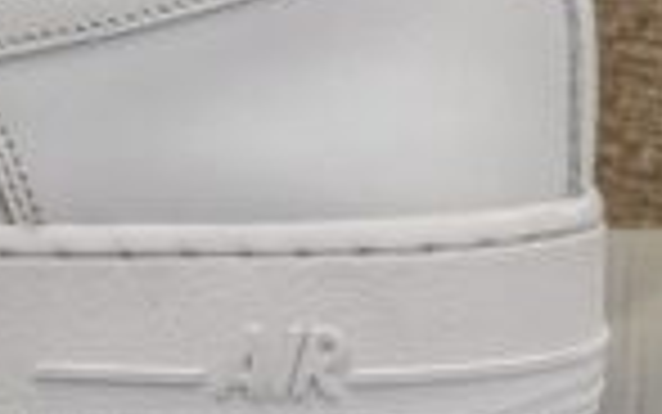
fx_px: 2996
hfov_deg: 12.4
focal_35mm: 166
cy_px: -40
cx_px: -72
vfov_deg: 7.9
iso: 160
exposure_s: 1/60
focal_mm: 6.76
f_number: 1.78
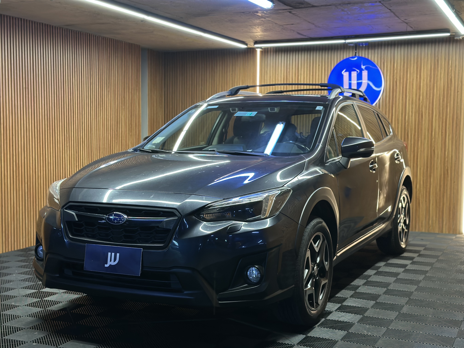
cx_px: 232
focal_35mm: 48
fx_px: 643
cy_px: 174
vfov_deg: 30.3
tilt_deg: -3.6
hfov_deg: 39.7
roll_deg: -0.3
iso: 160
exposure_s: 1/50
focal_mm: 6.86
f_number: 1.78
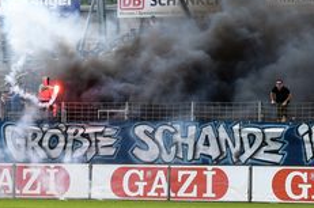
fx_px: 2646
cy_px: 90
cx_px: 239
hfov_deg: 6.8
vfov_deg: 4.5
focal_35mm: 304
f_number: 4.5
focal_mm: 82
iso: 220
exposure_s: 1/1000
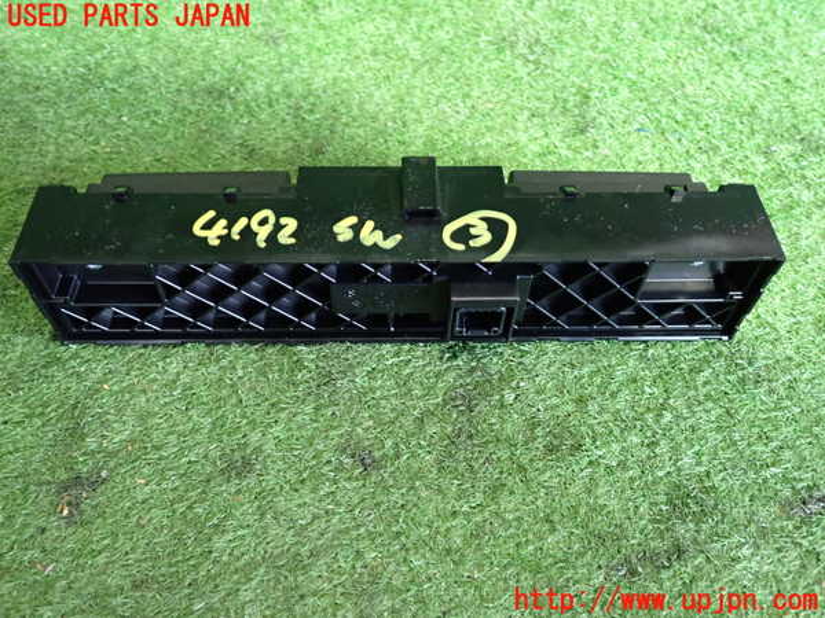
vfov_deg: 46.8
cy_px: 309
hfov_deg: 60.0
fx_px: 715
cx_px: 412
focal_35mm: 30
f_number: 2.3
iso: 800
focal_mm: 5.4
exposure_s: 1/25
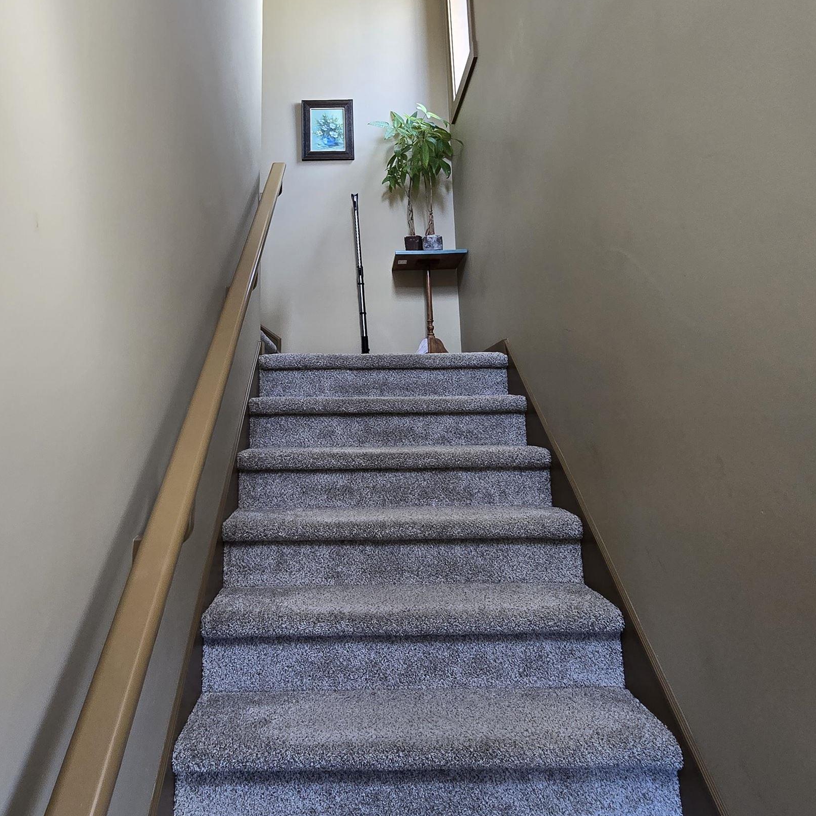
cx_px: 348
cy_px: 287
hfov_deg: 69.3
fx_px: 587
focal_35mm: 22
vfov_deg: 68.1
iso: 160
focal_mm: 2.2
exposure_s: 1/60
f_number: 2.2
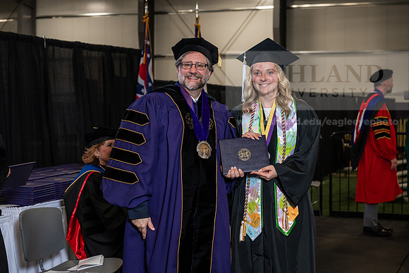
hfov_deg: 28.8
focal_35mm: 70
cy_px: 136
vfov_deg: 19.5
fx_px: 795
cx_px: 204
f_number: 5.6
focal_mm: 70
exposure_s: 1/200
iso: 1250
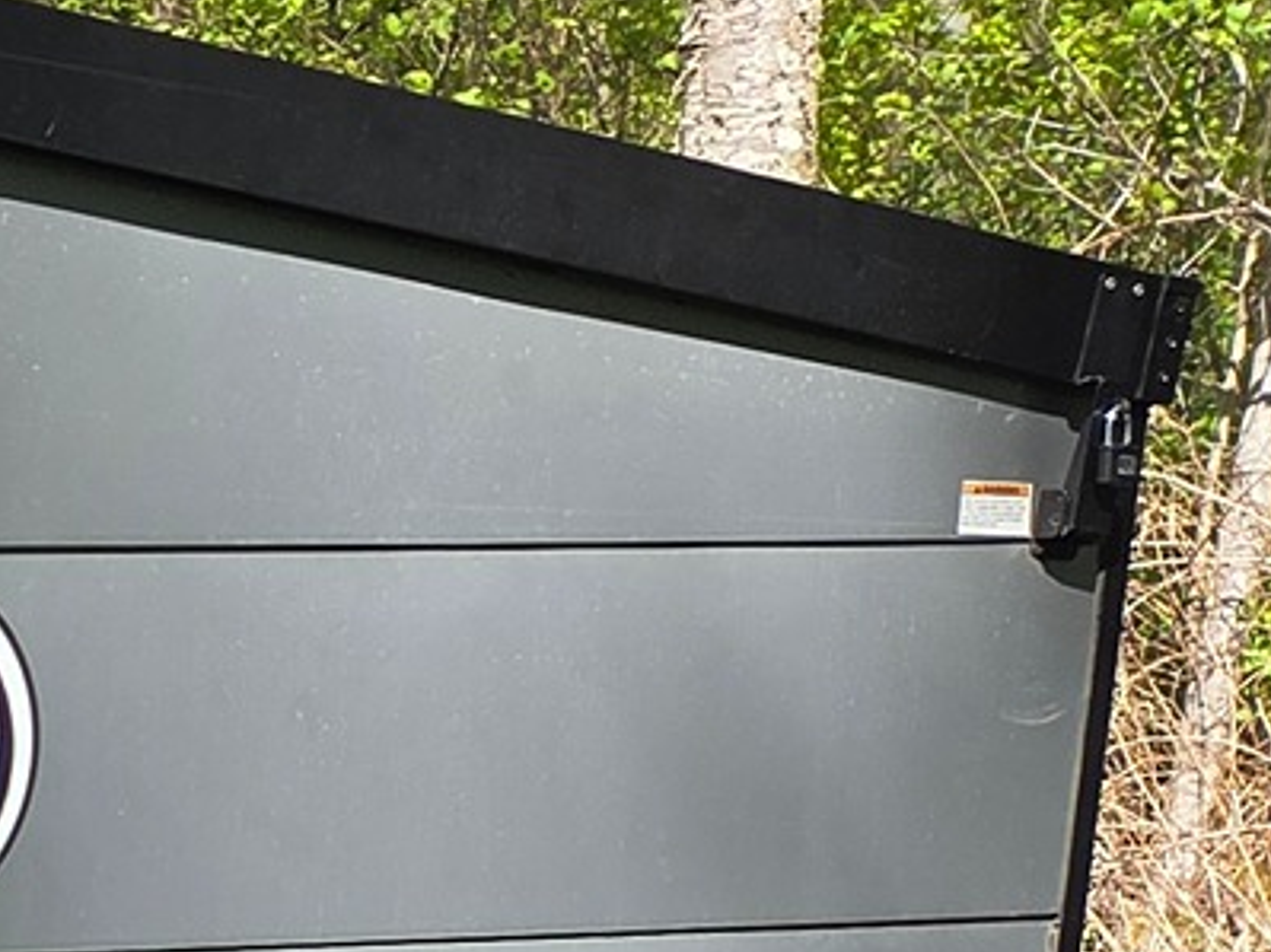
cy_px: 1095
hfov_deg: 12.4
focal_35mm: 118
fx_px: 4331
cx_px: -1946
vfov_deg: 12.3
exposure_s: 1/1084
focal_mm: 5.4
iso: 80
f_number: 1.8
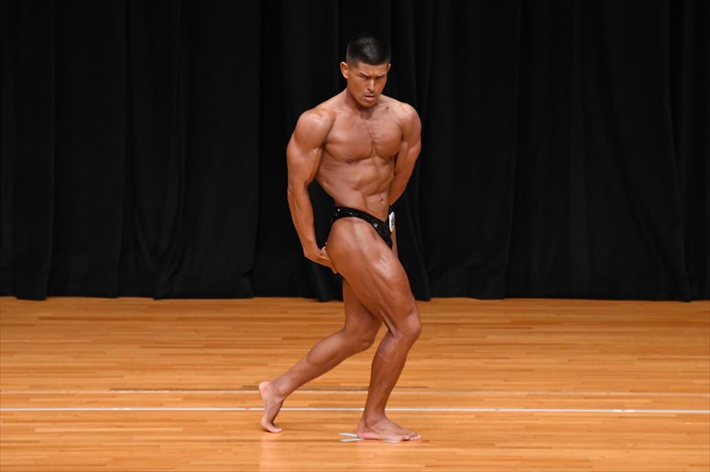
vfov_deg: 4.6
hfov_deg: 6.9
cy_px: 236
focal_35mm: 300
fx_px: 5914
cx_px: 355
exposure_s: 1/400
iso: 3200
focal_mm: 200
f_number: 5.6
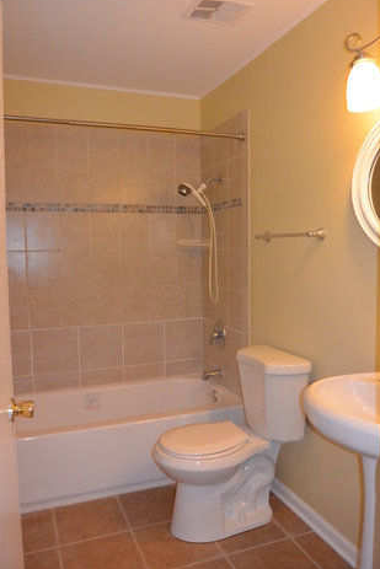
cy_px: 277
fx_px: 443
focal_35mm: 28
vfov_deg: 65.4
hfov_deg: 46.4
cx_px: 186
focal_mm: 10
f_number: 3.5
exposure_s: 1/60
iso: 1100
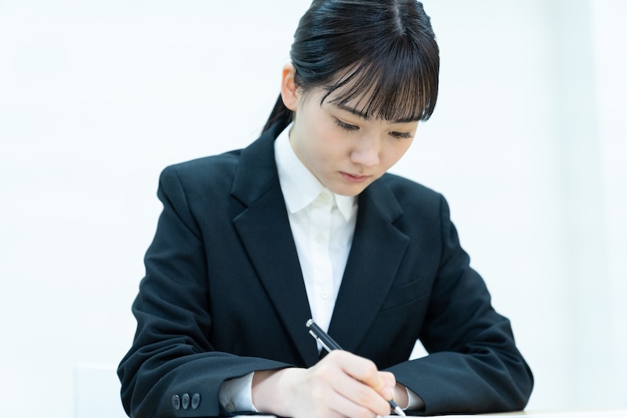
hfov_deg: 33.4
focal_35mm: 60
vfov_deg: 22.6
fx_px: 1045
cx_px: 314
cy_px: 209
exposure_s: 1/125
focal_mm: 60
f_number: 2.8
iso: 500
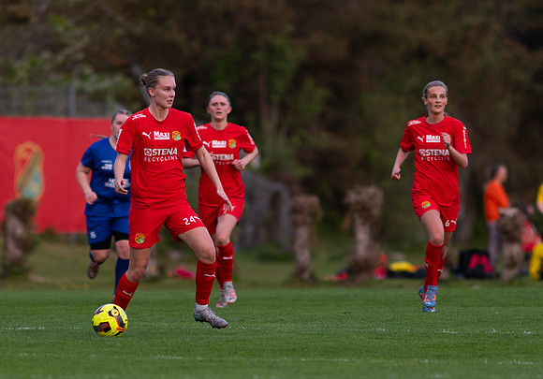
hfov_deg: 2.6
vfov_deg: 1.8
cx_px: 188
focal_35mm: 773
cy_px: 237
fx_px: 11830
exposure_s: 1/1000
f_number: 3.2
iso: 360
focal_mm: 300
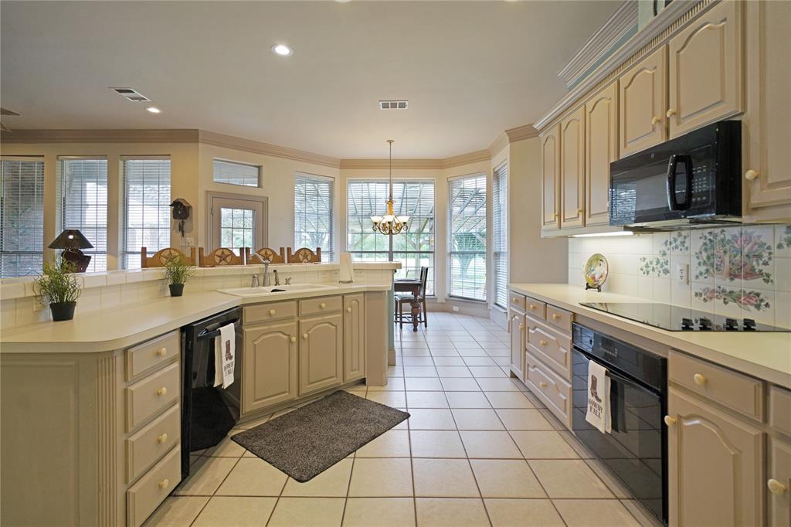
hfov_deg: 96.8
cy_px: 264
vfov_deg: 73.7
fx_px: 351
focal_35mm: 16
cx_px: 396
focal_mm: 16
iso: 640
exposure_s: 1/160
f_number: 4
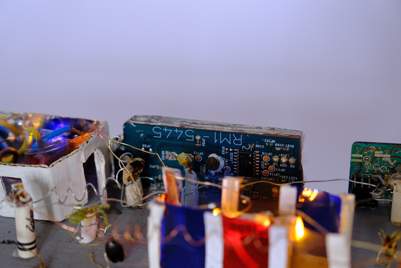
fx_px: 924
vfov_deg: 16.5
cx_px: 200
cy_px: 134
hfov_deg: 24.5
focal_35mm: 83
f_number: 4
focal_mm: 55
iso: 800
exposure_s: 1/125
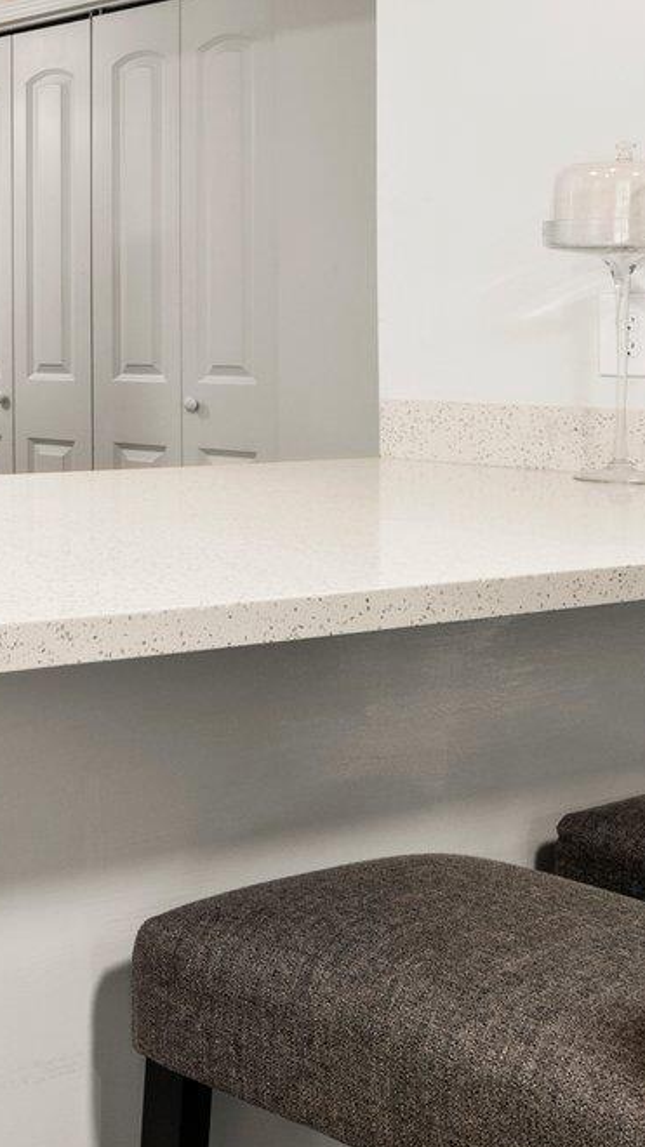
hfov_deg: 17.4
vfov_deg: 39.2
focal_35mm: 52
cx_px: -608
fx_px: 1582
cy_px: 350
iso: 200
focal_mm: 16
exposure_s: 1/2.5
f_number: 10
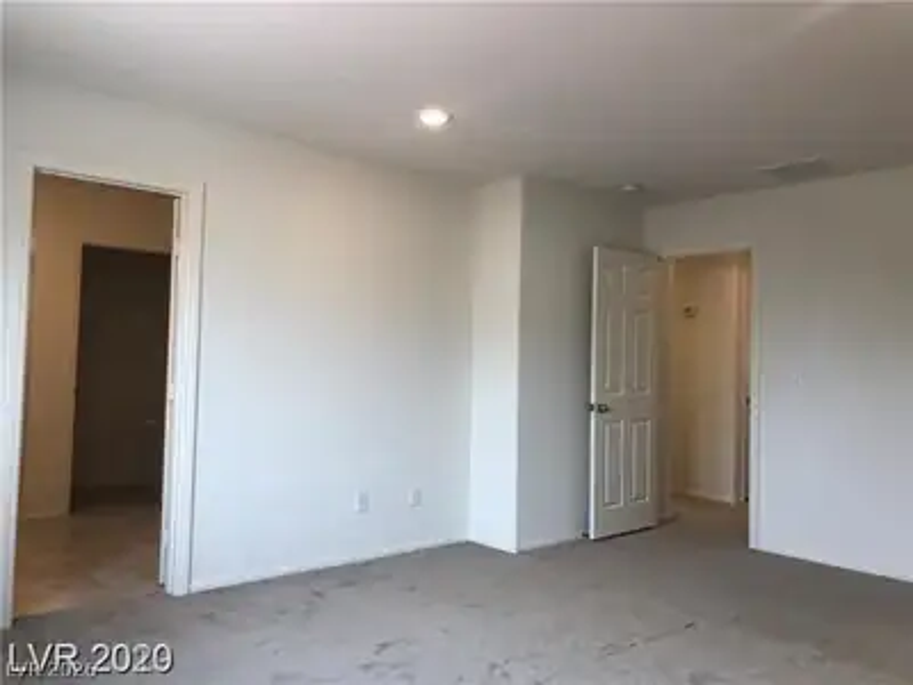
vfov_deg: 49.7
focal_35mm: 28
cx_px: 456
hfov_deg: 63.4
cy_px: 342
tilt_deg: +3.0
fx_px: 739
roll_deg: -1.7
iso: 40
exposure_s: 1/120
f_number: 1.8
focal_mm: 3.99
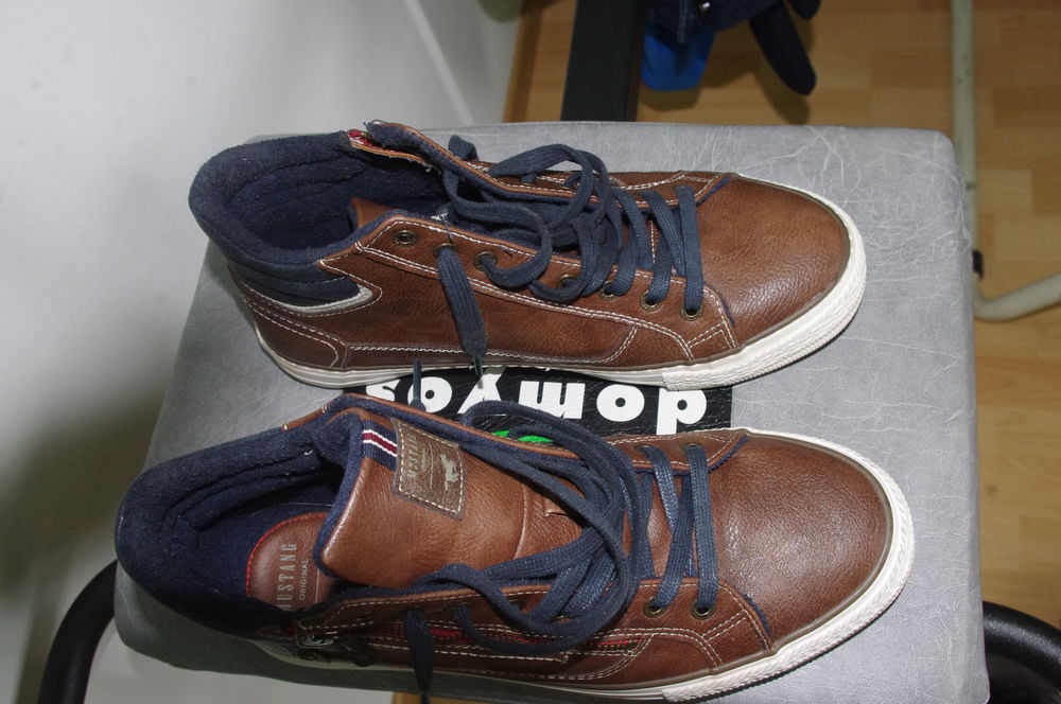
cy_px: 352
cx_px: 530
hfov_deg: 53.2
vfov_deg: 36.8
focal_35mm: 36
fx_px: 1060
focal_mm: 24.38
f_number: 8
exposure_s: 1/20
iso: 1600
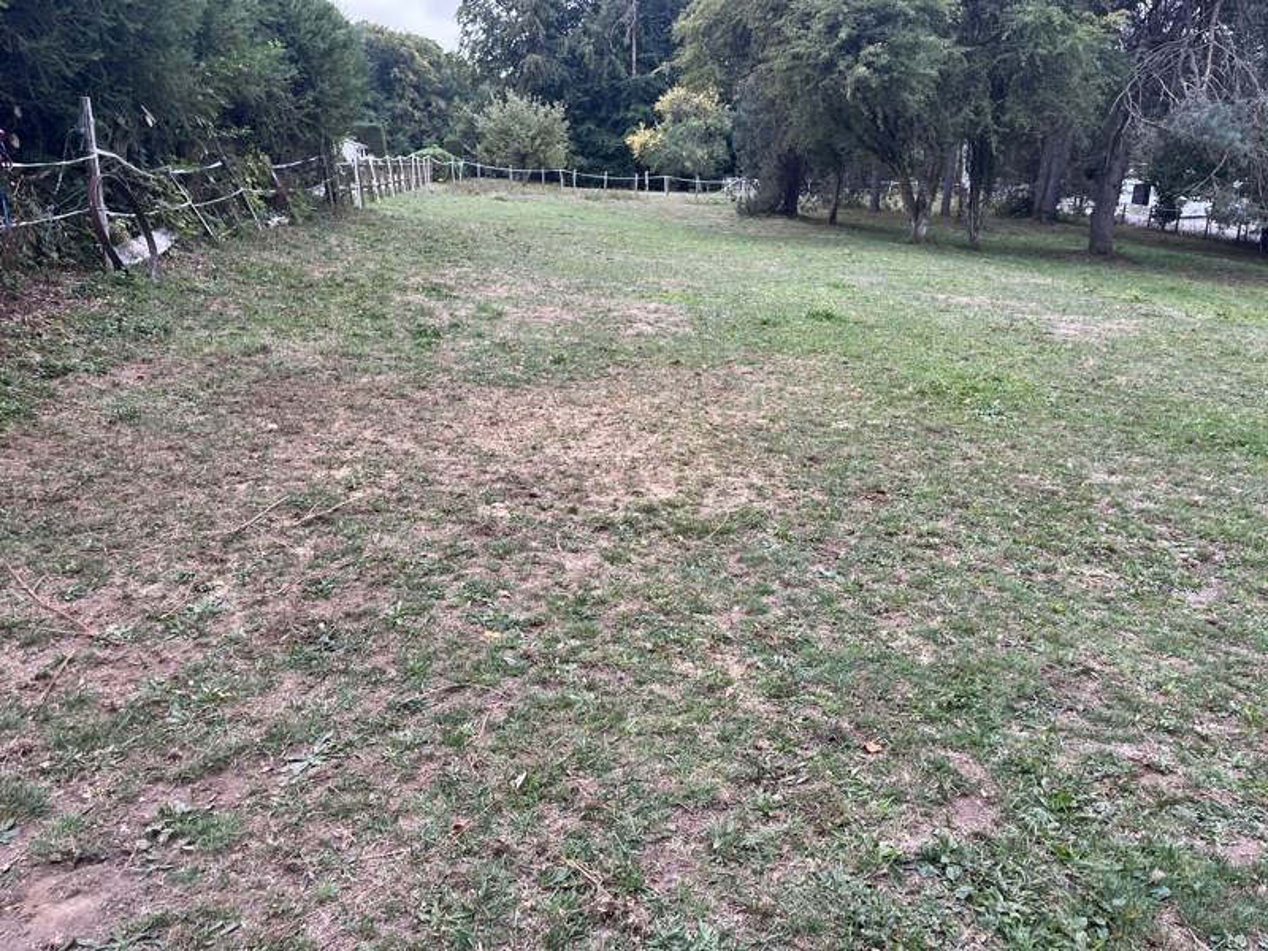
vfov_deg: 53.1
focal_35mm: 26
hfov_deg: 67.3
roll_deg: +0.4
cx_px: 634
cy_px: 476
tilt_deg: -19.2
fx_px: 952
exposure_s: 1/121
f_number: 1.6
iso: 40
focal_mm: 5.1
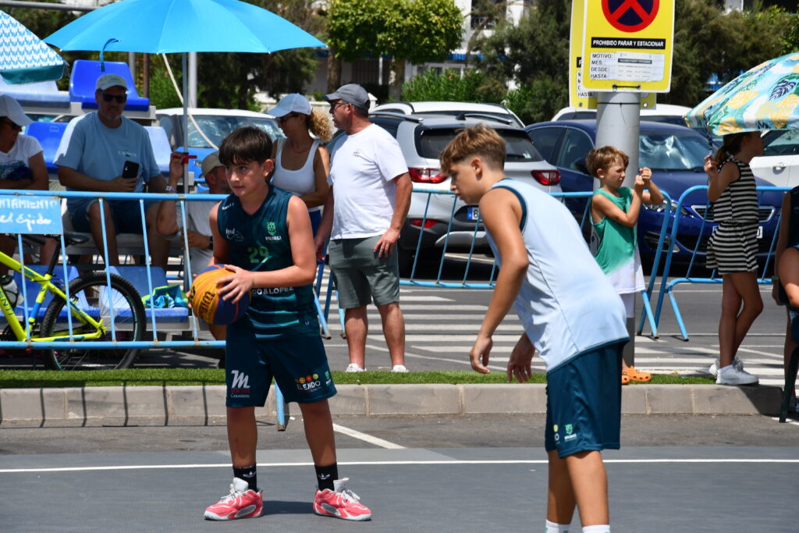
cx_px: 400
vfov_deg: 8.7
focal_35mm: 157
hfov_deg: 13.1
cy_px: 266
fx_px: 3485
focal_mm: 105
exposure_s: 1/400
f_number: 10
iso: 100
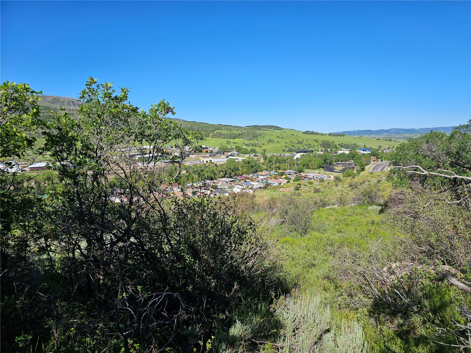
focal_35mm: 23
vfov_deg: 58.9
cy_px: 176
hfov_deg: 73.9
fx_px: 313
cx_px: 236
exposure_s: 1/900
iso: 10
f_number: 1.7
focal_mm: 6.3
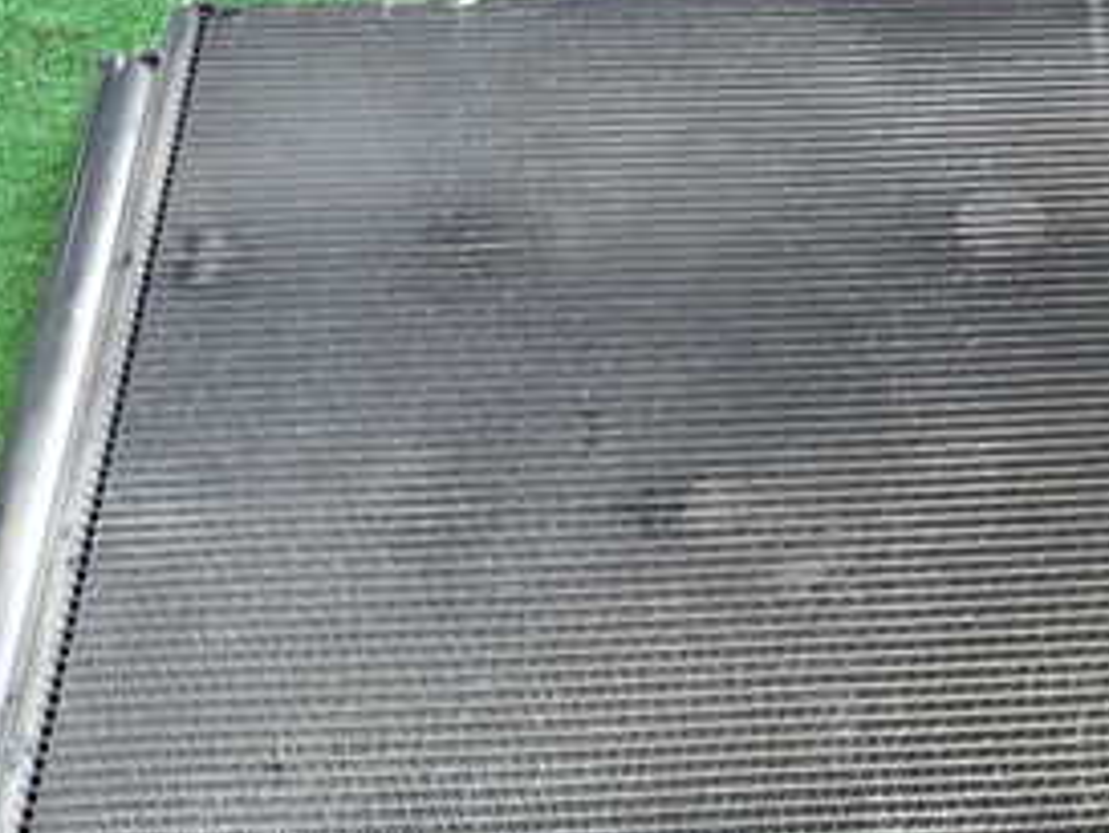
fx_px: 1763
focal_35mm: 55
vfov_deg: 26.6
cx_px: 995
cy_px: 410
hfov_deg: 33.1
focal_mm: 4.5
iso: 250
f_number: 2
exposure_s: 1/30
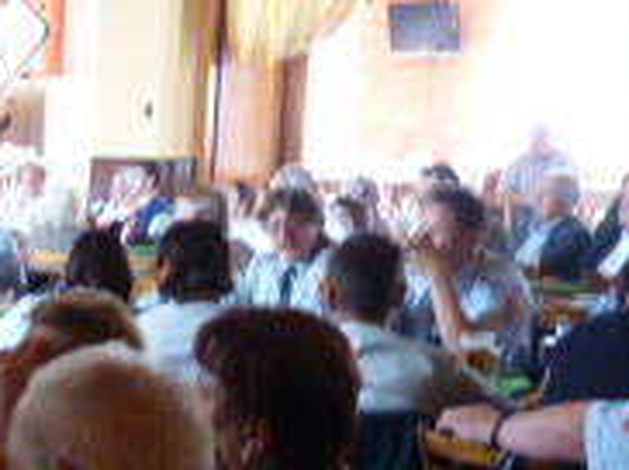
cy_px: 553
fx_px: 1597
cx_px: -204
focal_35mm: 88
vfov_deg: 16.1
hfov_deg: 20.3
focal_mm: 4.1
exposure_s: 1/8
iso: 400
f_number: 3.3
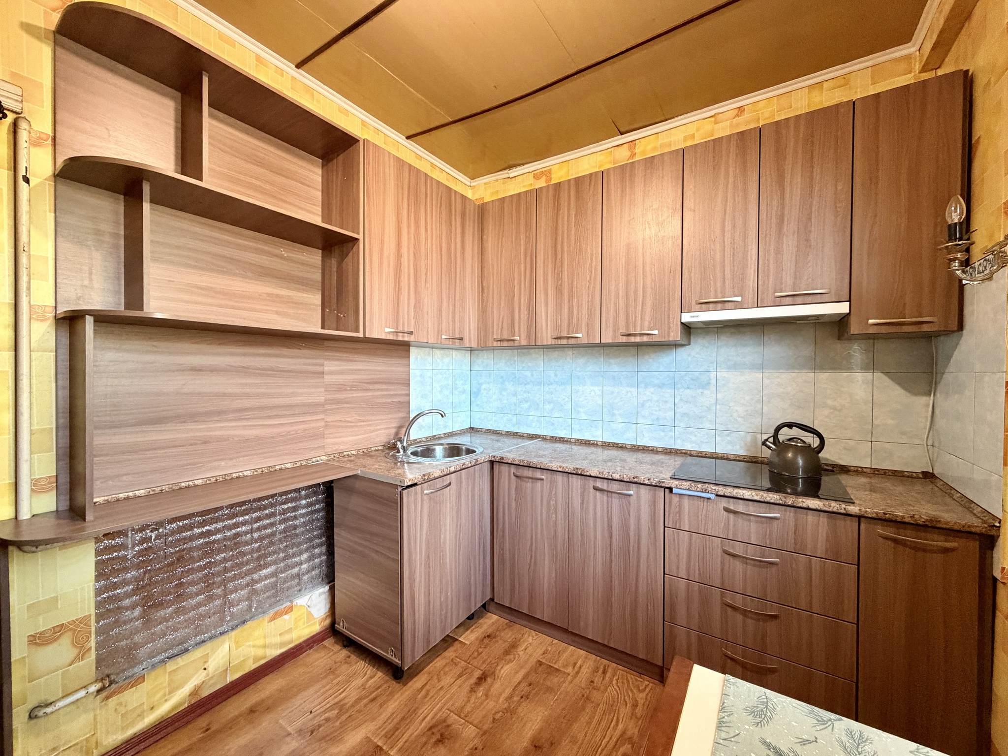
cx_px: 504
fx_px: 408
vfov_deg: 85.7
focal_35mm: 14
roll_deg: -0.3
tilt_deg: -0.3
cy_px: 378
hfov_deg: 102.1
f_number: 2.2
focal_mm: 2.22
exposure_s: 1/60
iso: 500
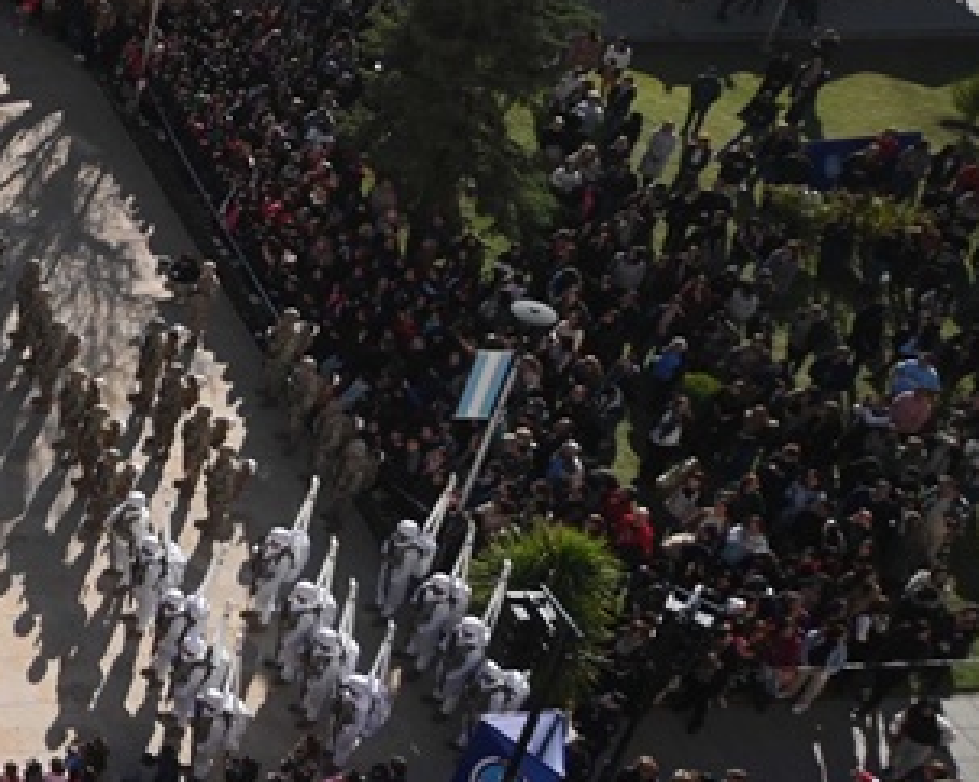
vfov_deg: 26.0
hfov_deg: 25.2
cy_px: 113
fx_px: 1650
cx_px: -481
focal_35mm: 57
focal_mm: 17
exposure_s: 1/4000
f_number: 4
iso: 400
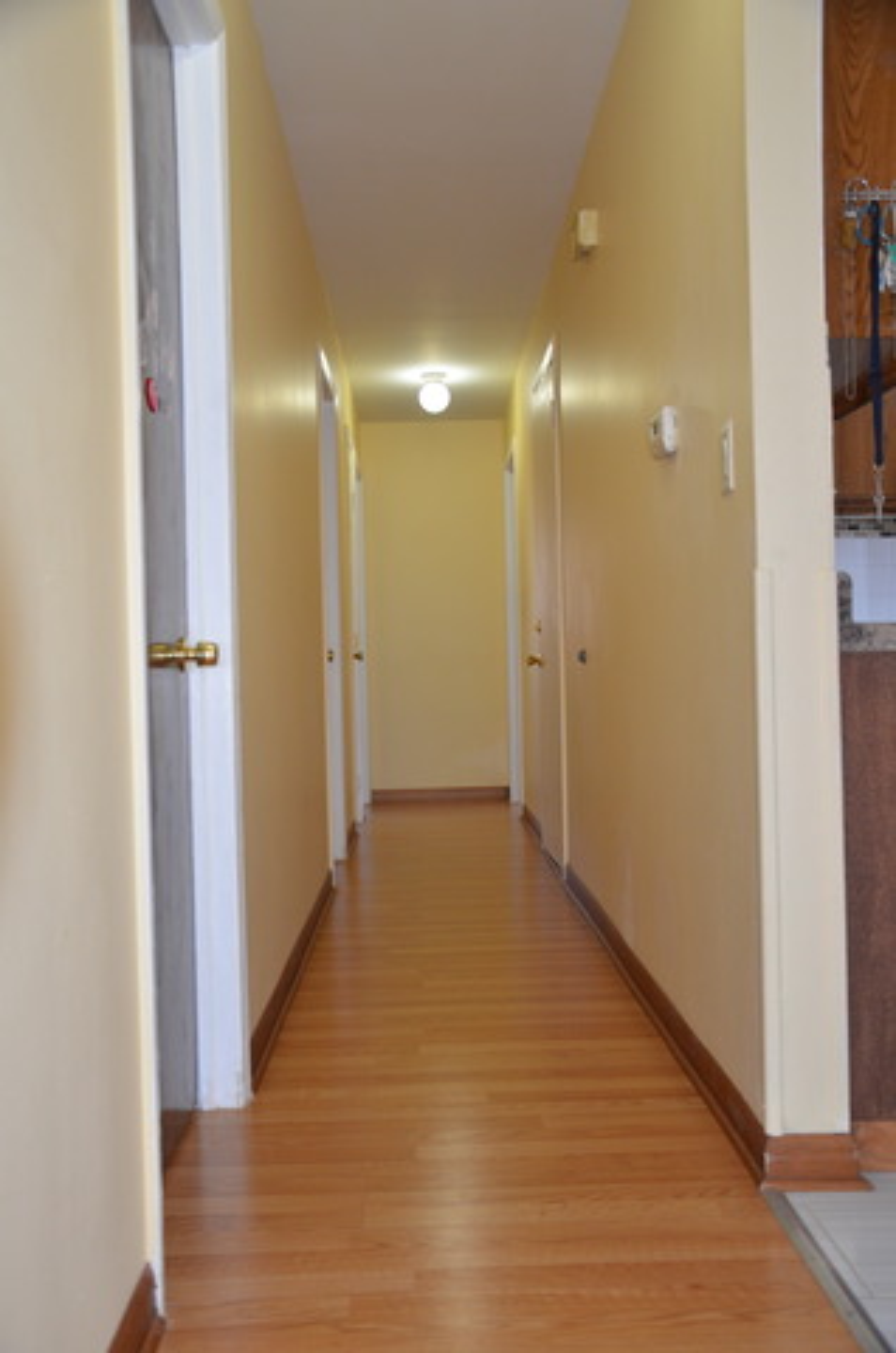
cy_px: 676
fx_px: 1237
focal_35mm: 33
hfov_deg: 39.8
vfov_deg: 57.3
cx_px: 448
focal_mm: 22
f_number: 3.8
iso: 560
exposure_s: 1/60
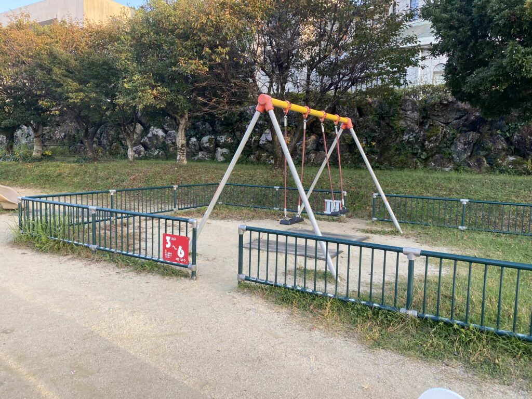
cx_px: 266
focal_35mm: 26
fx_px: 400
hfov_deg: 67.3
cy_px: 200
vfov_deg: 53.1
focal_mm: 4.25
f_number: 1.8
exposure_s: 1/127
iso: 32
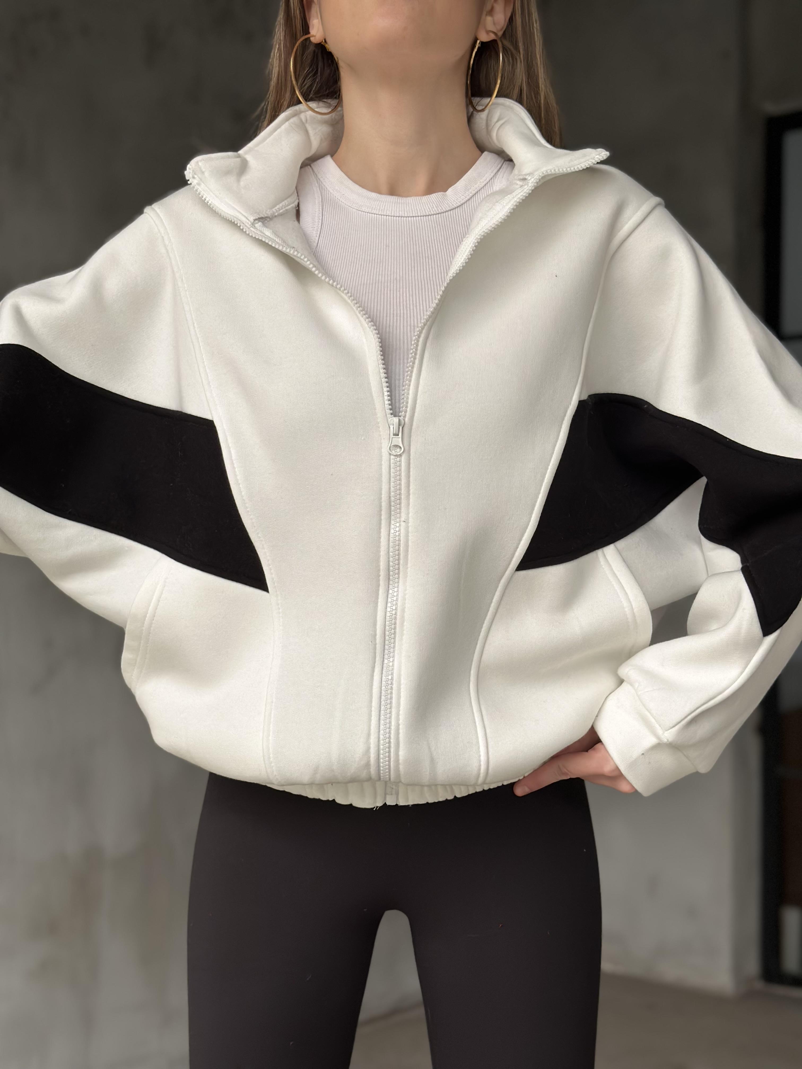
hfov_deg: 30.3
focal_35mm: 48
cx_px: 401
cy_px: 534
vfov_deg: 39.7
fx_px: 1483
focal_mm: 6.86
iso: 125
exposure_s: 1/105
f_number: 1.78
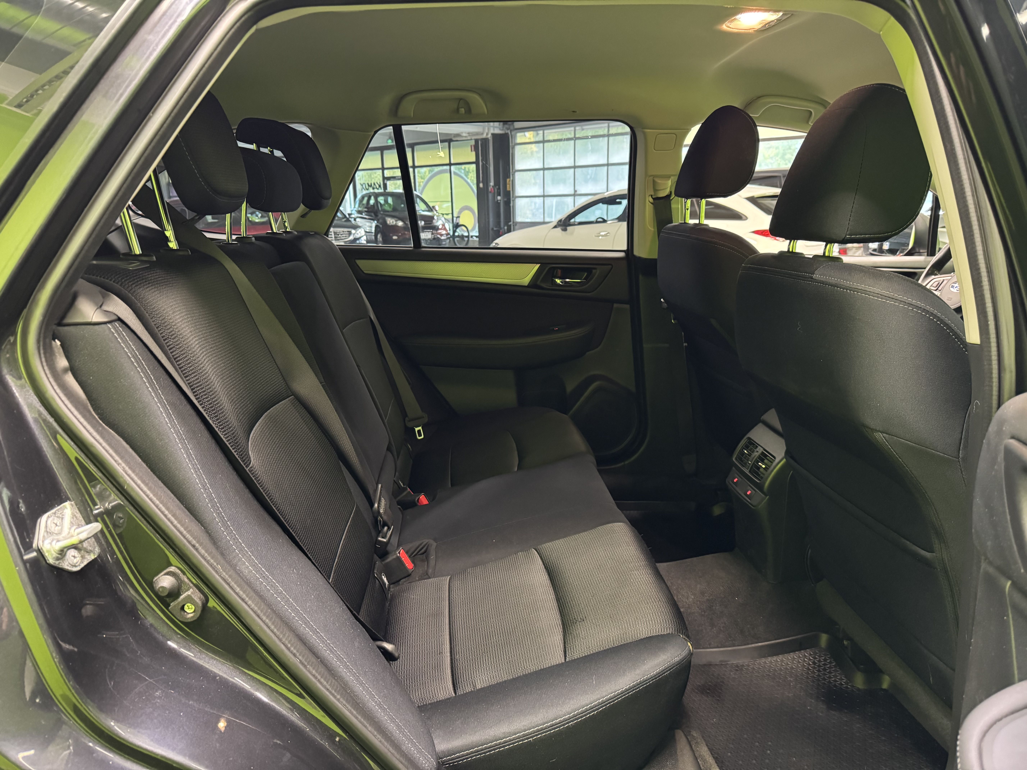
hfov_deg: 71.6
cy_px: 385
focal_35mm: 24
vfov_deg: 56.8
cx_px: 514
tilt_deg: -13.5
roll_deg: +1.7
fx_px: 712
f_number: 1.78
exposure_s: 1/33
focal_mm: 6.76
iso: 1000
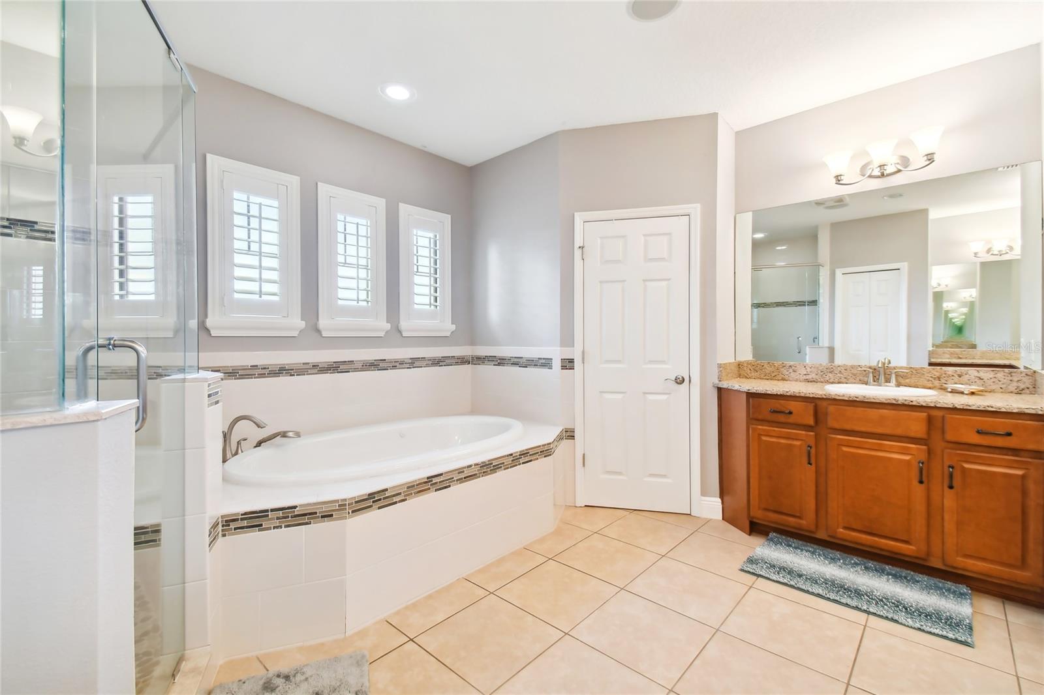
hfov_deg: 100.4
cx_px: 522
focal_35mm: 15
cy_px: 348
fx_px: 435
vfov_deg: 77.3
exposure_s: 1/6
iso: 100
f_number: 7.1
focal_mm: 10
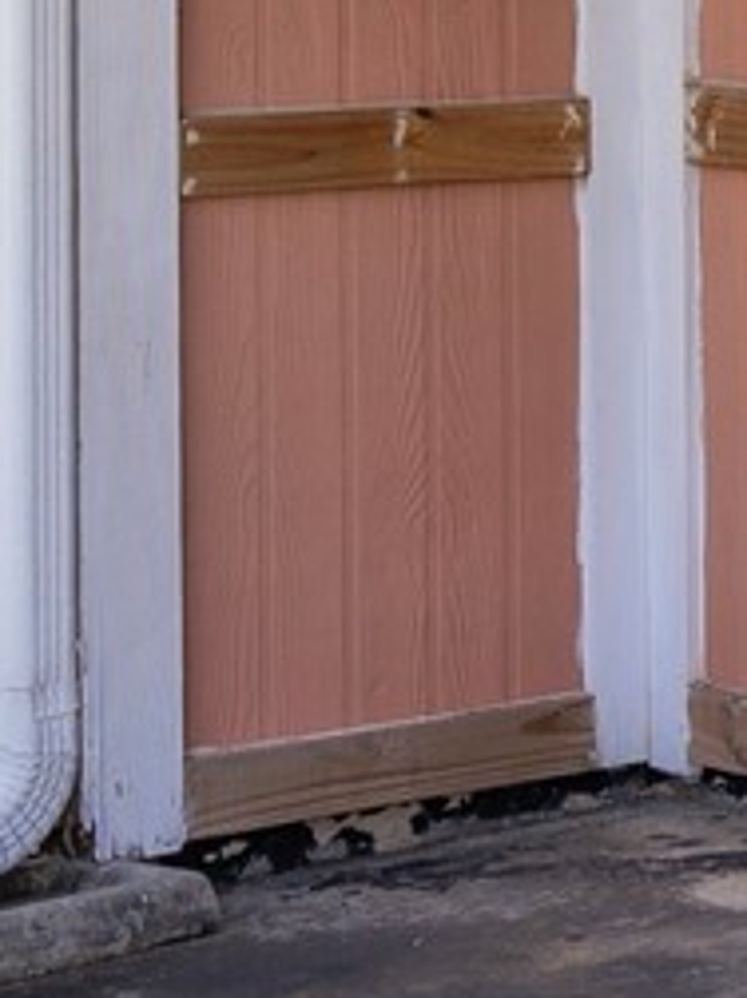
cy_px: -28
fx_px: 4550
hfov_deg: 8.0
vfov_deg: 12.3
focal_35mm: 158
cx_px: 2277
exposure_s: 1/100
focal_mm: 19
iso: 100
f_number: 11
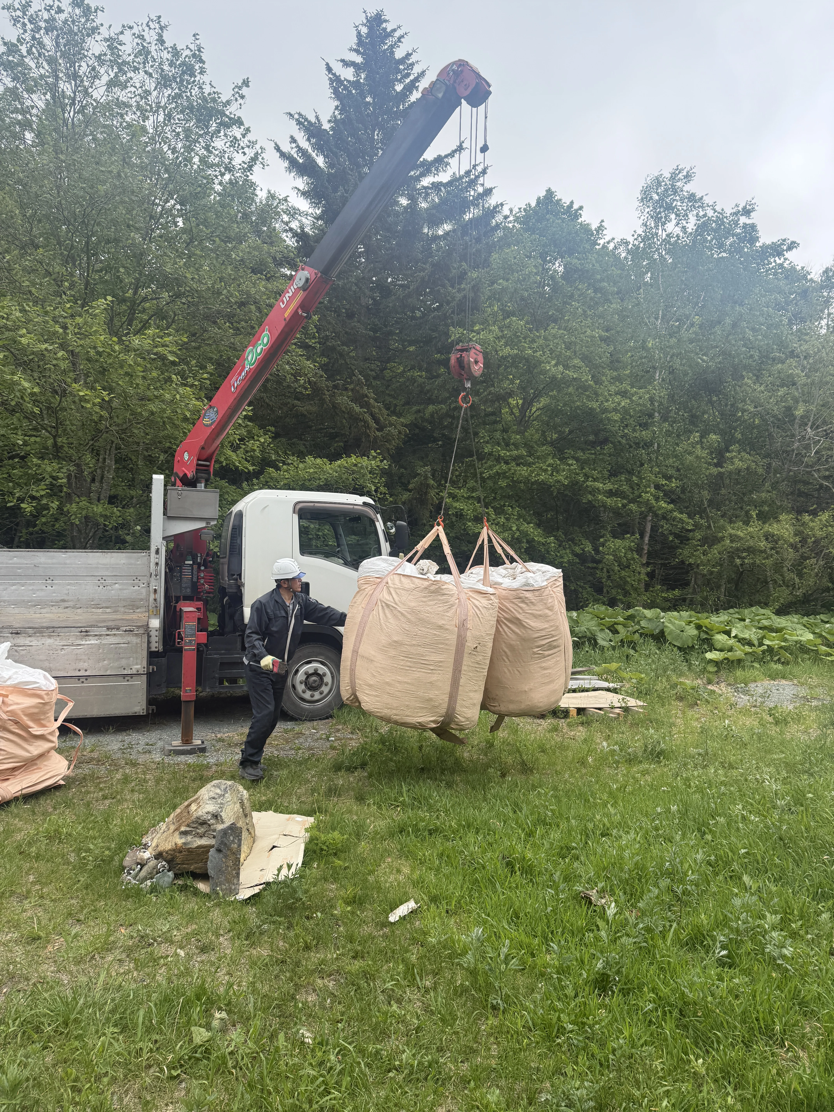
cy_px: 556
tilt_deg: +1.1
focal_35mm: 24
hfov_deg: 56.8
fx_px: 771
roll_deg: -2.6
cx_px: 417
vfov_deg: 71.6
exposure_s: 1/2370
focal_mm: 6.76
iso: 100
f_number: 1.78
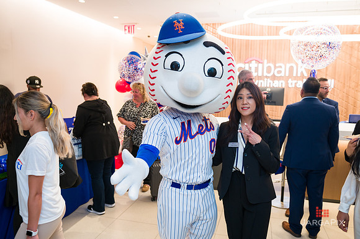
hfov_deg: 63.7
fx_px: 290
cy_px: 120
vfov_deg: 44.9
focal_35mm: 29
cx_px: 180
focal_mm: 29
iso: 400
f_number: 4
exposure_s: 1/200
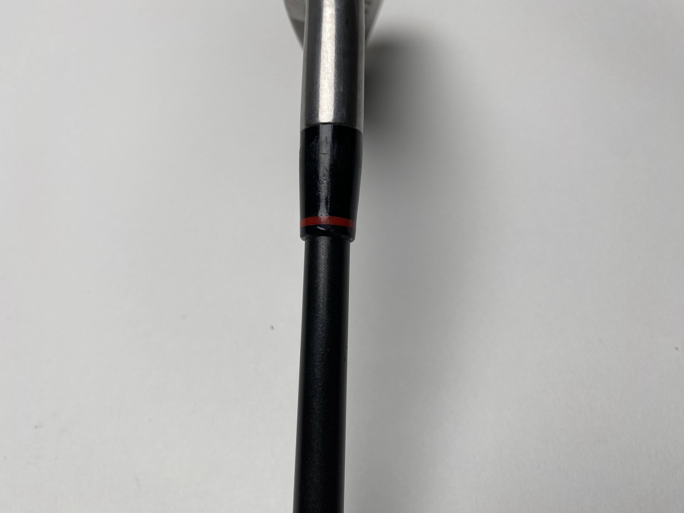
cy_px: 256
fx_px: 494
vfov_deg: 54.9
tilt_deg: -59.1
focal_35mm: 25
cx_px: 342
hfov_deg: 69.4
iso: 32
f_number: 1.8
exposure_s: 1/335
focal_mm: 4.25
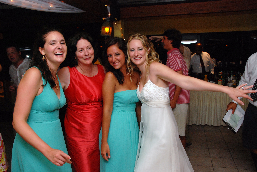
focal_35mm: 32
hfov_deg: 59.4
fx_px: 225
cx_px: 128
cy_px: 86
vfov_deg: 41.8
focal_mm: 21
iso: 800
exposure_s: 1/30
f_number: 9
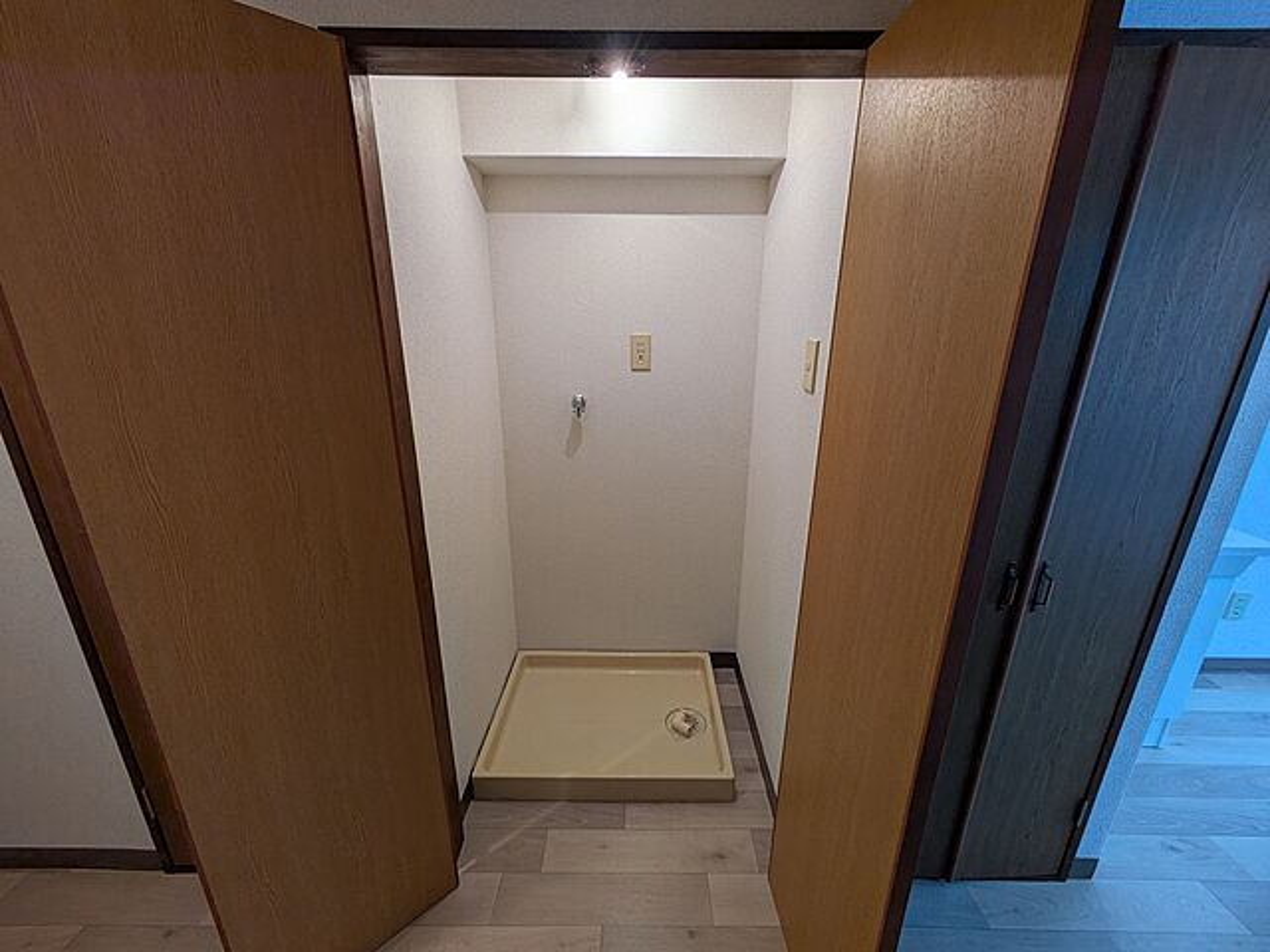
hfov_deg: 102.1
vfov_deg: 85.7
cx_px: 635
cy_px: 476
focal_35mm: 14
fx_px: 514
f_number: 2.2
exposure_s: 1/60
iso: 76
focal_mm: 1.83
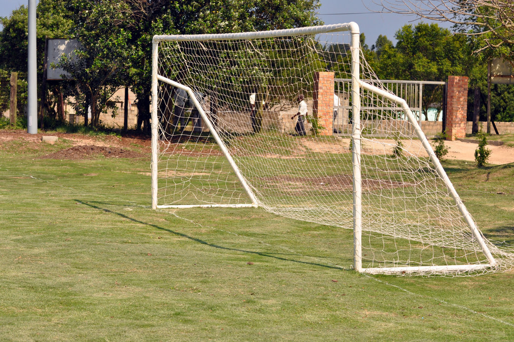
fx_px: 1497
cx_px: 257
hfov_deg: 19.5
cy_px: 171
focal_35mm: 105
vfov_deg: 13.0
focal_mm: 70
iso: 360
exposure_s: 1/500
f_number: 5.6
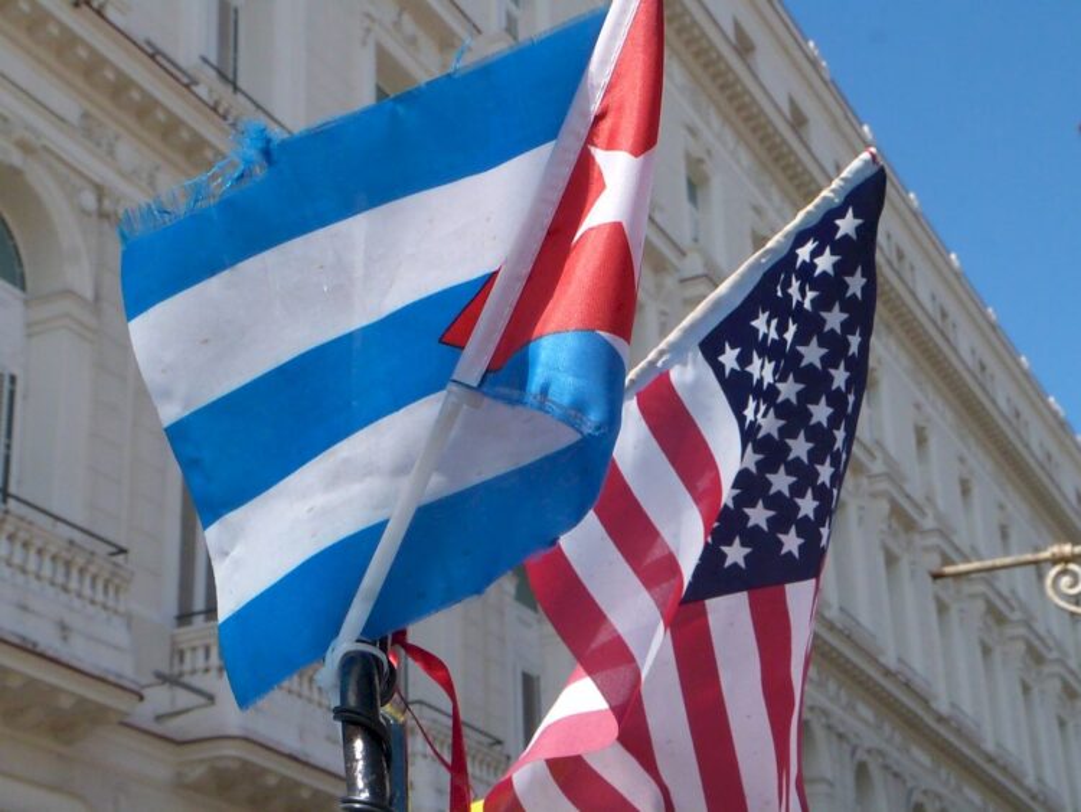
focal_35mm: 66
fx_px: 2062
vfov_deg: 22.3
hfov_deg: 29.4
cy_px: 406
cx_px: 540
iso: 500
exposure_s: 1/1000
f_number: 8
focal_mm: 11.8
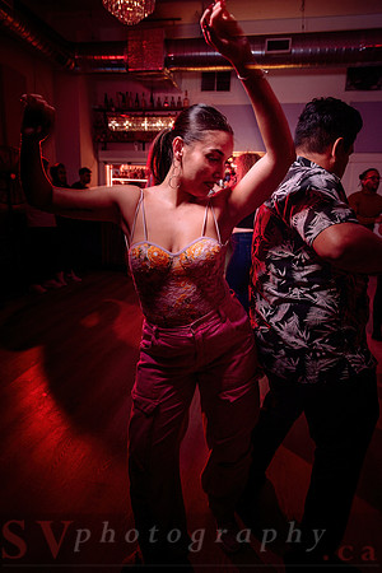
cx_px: 191
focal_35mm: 24
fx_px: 382
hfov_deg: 53.1
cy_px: 286
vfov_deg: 73.7
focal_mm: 24
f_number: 3.5
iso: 800
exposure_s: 1/50
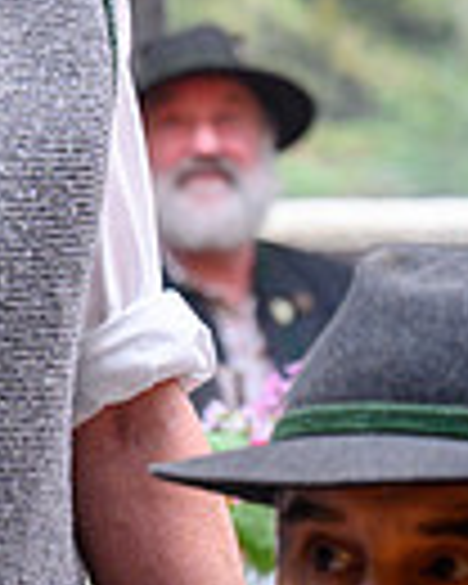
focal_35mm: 294
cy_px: -90
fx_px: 5090
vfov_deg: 6.5
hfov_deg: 5.2
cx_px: -364
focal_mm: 70
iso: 1000
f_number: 4
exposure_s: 1/250
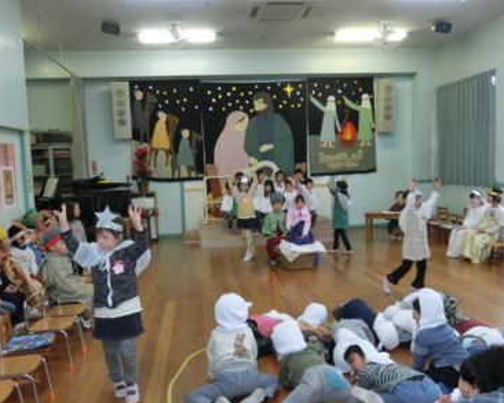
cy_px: 205
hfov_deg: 55.6
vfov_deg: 45.8
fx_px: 477
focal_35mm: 32
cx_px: 258
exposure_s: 1/80
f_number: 3.5
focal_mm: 5.36
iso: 400
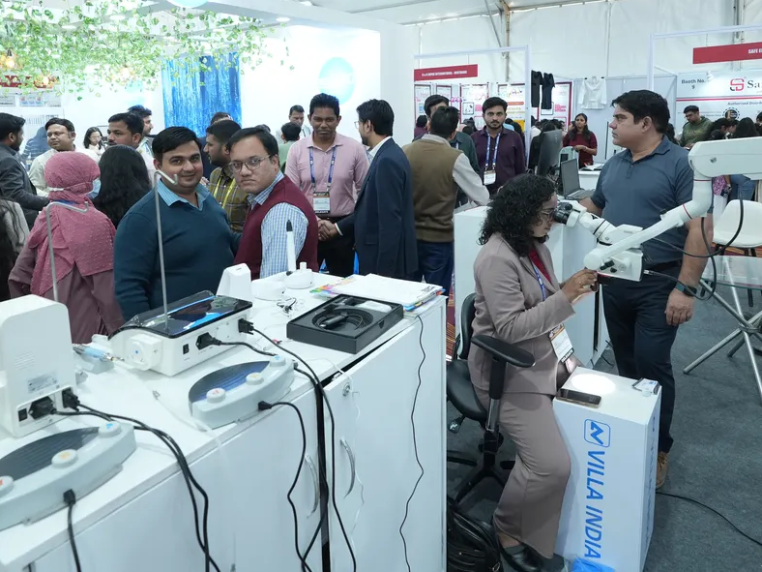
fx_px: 550
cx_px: 388
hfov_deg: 69.4
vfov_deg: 53.9
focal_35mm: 25
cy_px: 194
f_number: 4.5
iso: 2000
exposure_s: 1/125
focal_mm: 16
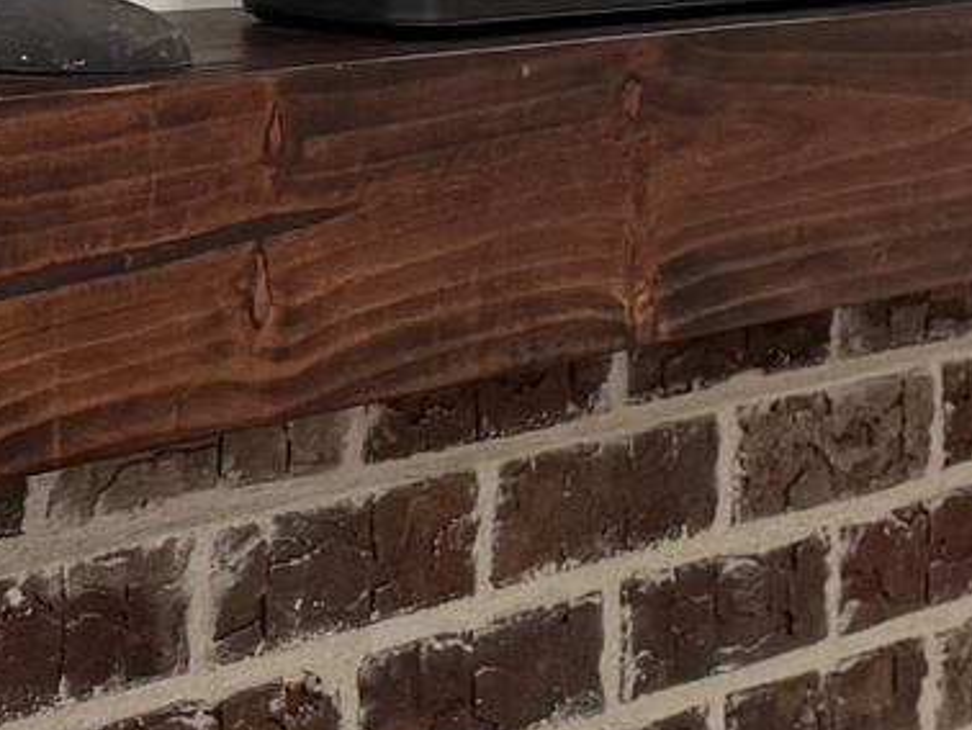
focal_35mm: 130
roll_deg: -0.3
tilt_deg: -3.5
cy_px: 59
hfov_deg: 15.0
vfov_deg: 11.3
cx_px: 108
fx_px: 3653
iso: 250
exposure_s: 1/60
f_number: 1.78
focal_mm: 6.76
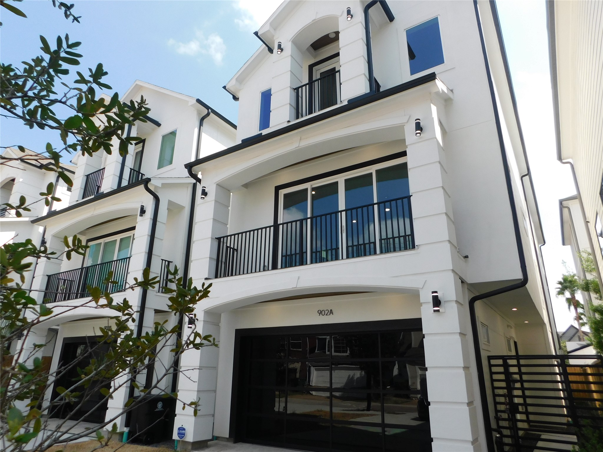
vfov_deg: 58.9
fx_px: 401
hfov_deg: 73.9
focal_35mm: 23
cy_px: 226
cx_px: 302
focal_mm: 4
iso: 125
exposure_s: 1/1000
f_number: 3
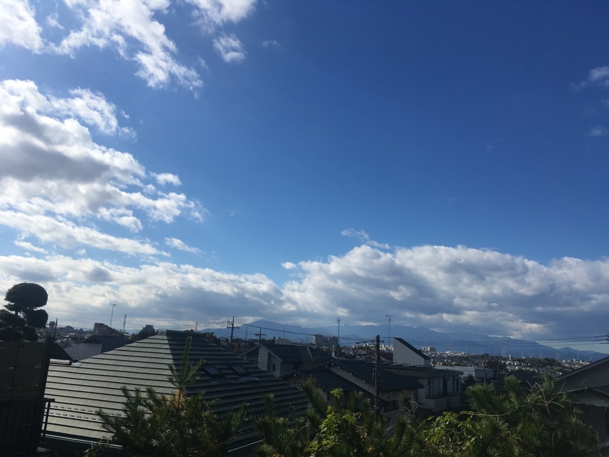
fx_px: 510
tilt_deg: +12.2
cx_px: 304
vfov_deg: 48.2
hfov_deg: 61.7
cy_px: 228
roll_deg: -3.3
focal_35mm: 29
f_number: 2.2
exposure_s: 1/3663
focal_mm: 4.15
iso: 25
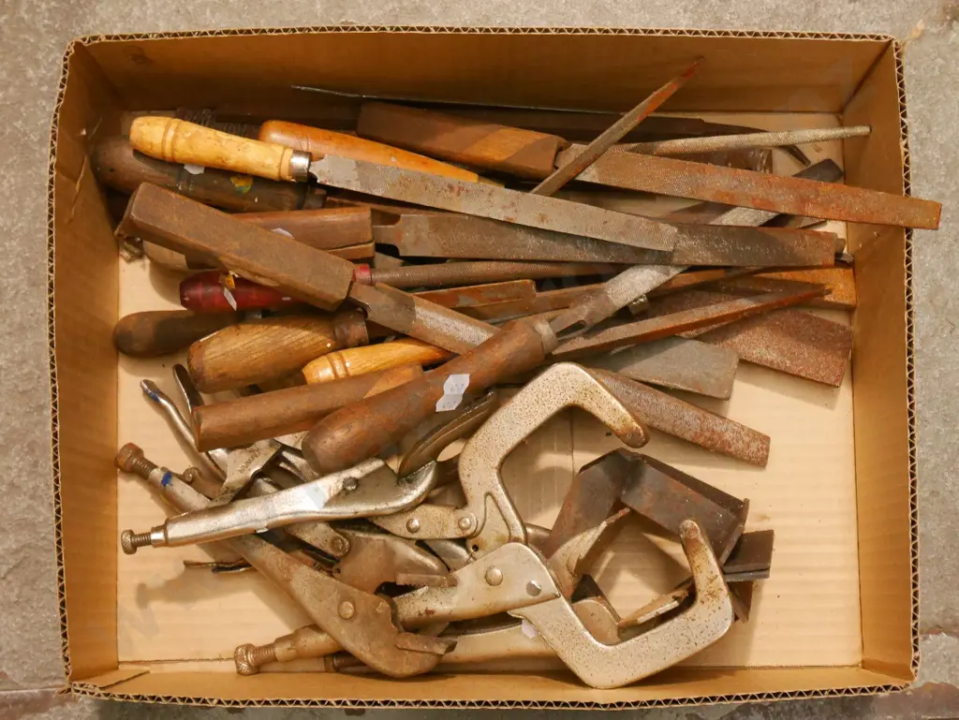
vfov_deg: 22.9
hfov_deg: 30.3
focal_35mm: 64
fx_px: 1774
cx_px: 480
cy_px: 360
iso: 3200
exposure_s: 1/40
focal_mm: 32
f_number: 5.6
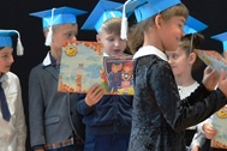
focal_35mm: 279
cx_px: 208
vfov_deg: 4.9
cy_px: 125
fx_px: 1757
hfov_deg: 7.4
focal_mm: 55
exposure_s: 1/50
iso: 800
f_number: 5.6
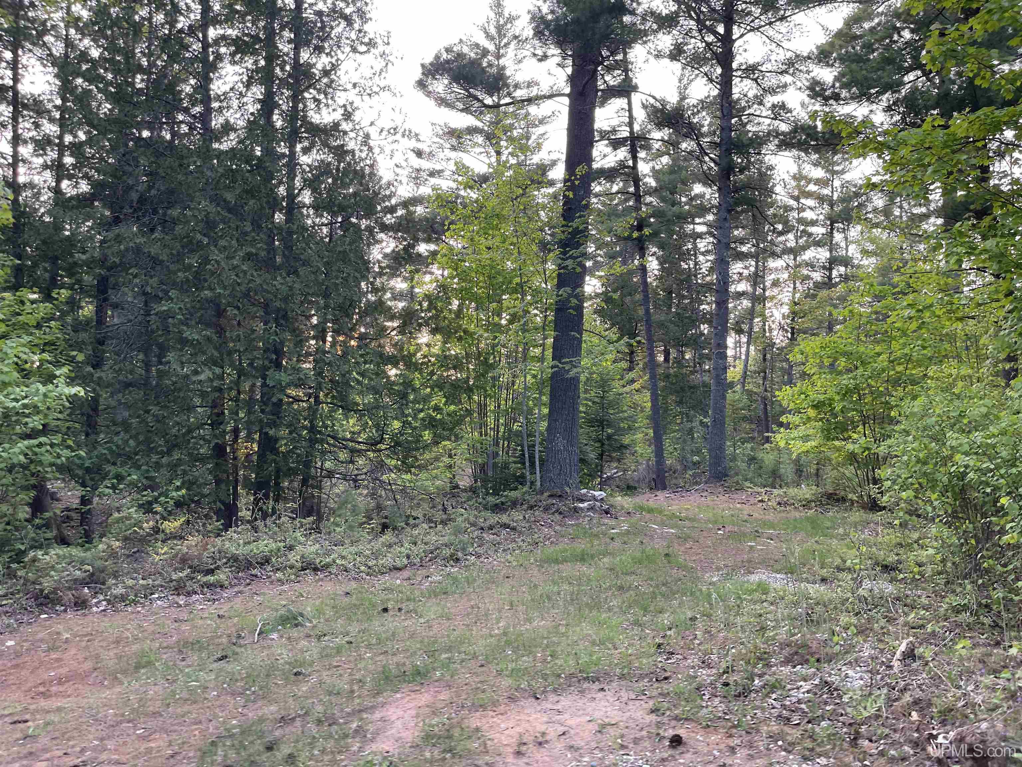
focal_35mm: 25
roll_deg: -1.6
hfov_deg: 69.4
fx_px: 738
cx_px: 511
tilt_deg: +7.2
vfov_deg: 54.9
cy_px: 384
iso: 80
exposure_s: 1/121
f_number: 1.6
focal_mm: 5.1
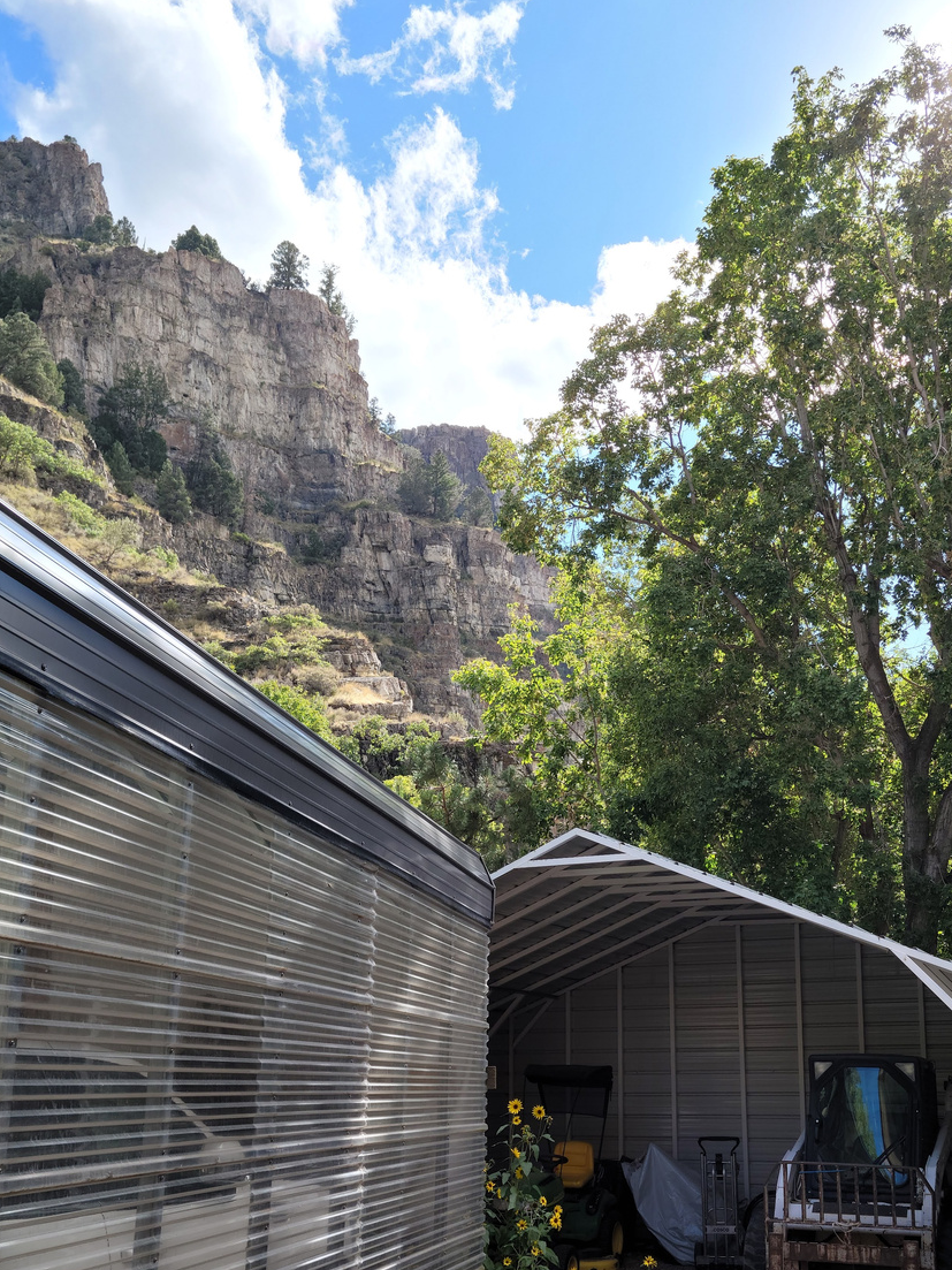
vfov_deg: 46.9
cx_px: 619
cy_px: 879
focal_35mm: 39
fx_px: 1430
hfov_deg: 36.5
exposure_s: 1/346
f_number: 2
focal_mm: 5.9
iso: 25
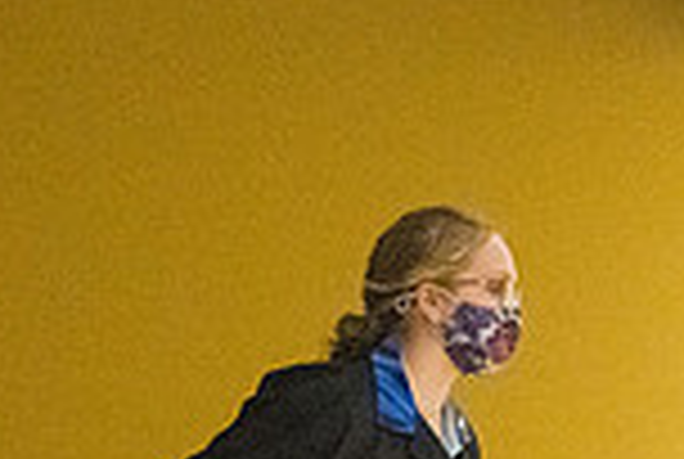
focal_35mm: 312
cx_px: 374
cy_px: 673
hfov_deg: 6.6
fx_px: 5940
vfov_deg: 4.4
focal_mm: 82
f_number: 4.5
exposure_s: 1/1000
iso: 10000
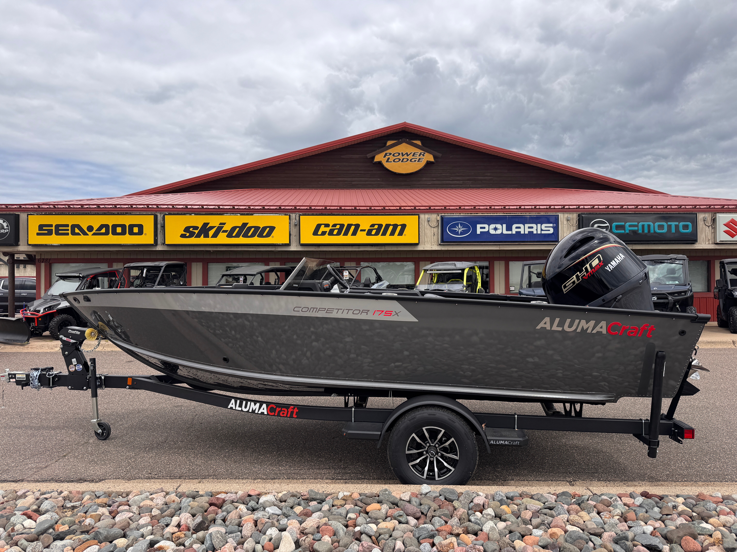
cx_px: 368
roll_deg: -0.3
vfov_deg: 56.8
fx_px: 511
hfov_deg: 71.6
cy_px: 276
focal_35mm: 24
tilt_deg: +1.0
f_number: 1.78
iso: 80
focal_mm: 6.76
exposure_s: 1/4049
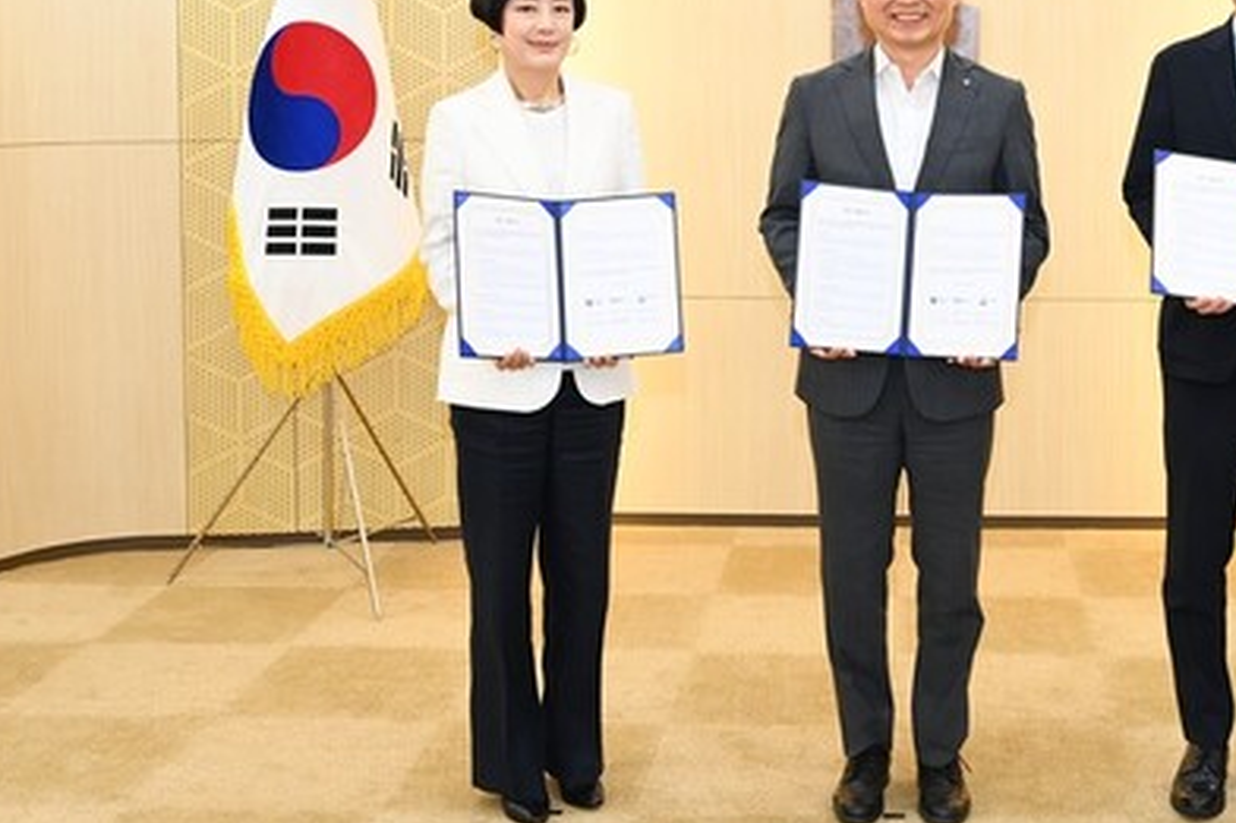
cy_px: 233
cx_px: 911
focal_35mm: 49
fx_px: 1682
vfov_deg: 27.2
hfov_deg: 39.4
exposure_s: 1/160
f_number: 6.3
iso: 2500
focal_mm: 32
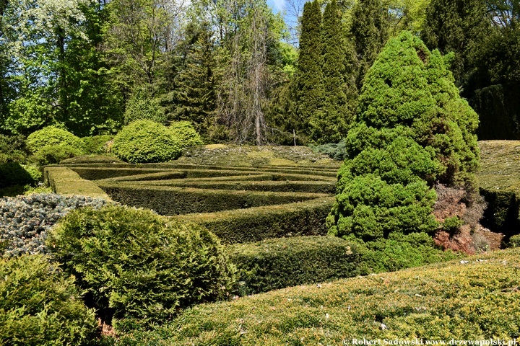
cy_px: 173
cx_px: 260
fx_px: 433
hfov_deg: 61.9
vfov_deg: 43.6
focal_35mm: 30
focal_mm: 20
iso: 200
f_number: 8
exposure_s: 1/320
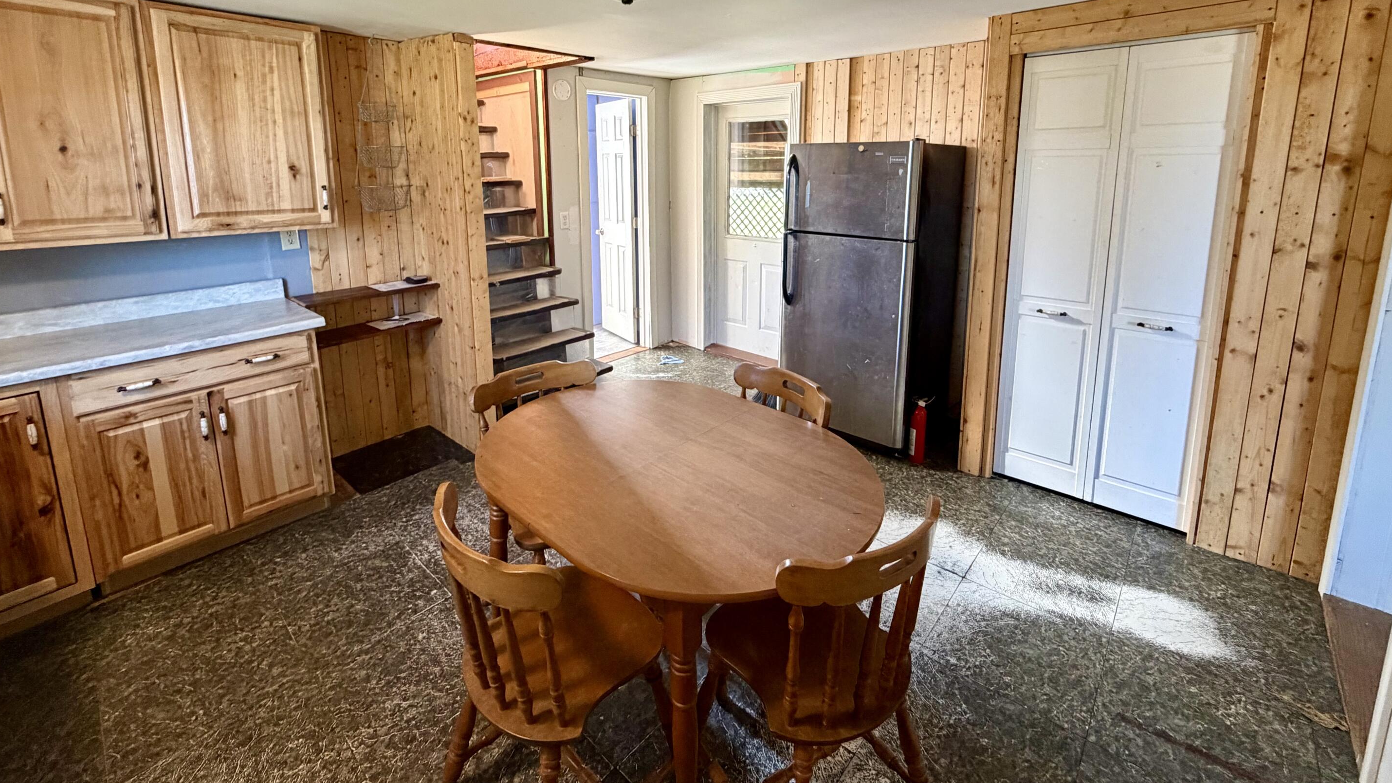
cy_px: 255
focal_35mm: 16
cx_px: 685
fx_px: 591
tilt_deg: -8.6
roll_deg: +0.1
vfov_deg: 65.2
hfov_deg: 99.4
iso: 320
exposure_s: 1/60
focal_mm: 2.22
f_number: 2.2
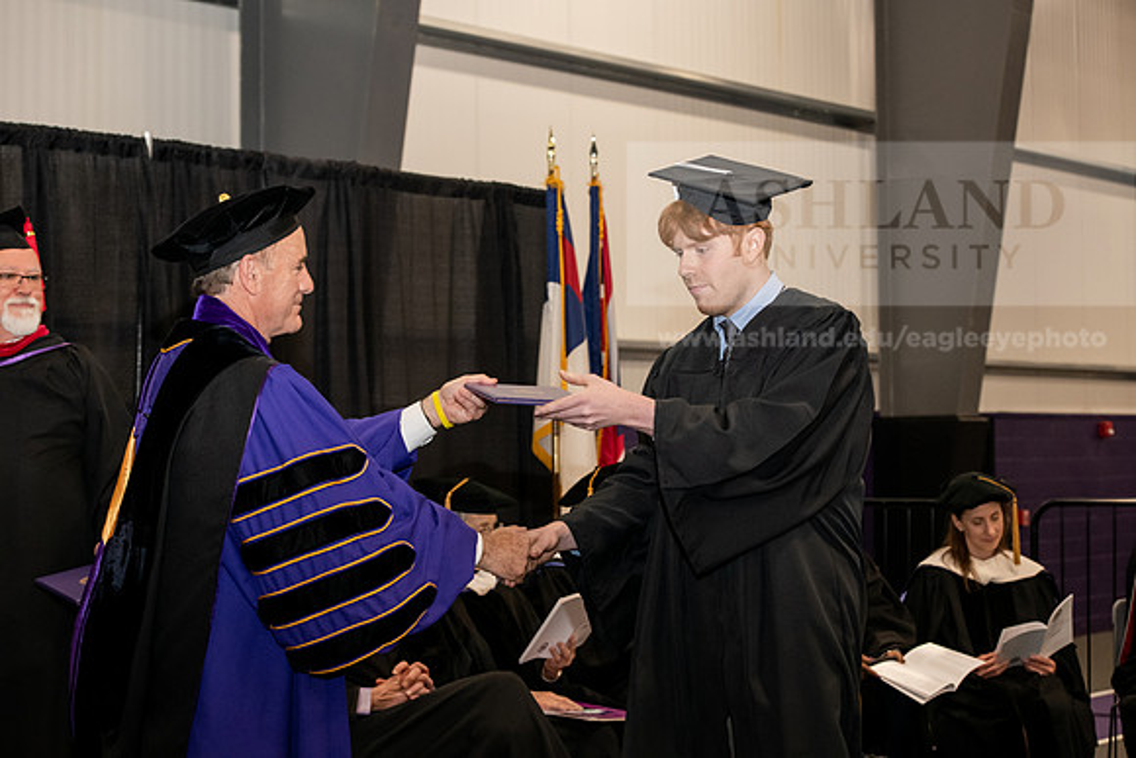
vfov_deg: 19.5
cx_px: 568
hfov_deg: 28.8
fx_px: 2209
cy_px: 379
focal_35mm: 70
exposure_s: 1/200
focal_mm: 70
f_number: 5.6
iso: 2500
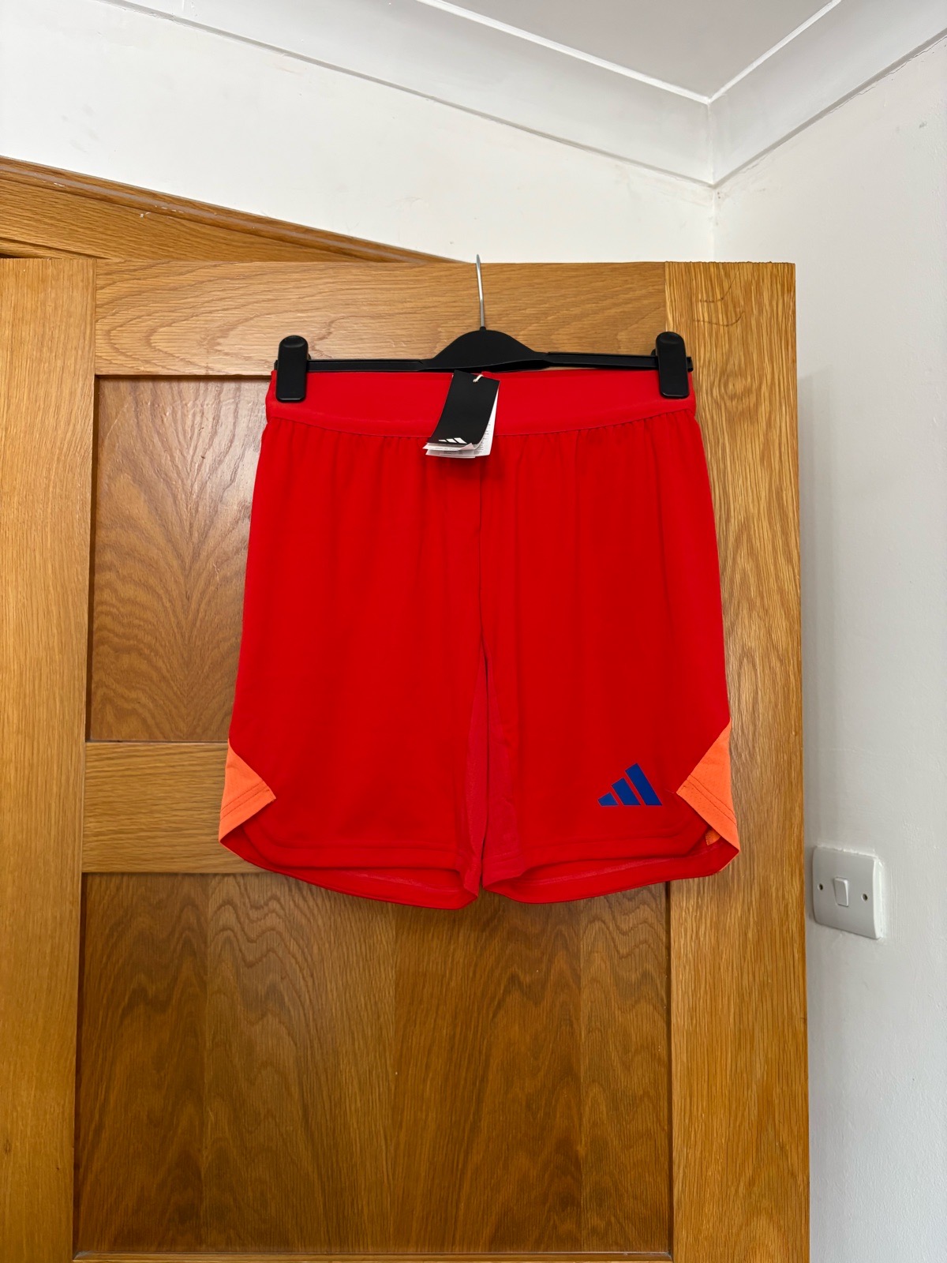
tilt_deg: +4.3
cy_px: 632
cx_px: 474
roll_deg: -0.8
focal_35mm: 26
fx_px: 948
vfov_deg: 67.3
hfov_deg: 53.1
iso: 160
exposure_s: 1/60
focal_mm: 5.96
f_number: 1.6
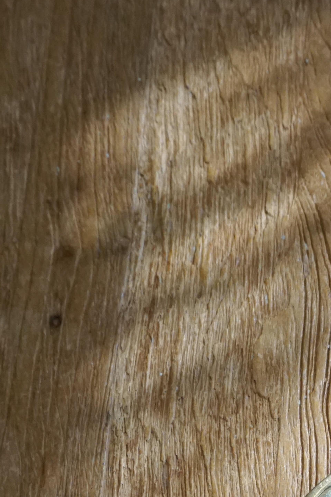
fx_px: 1275
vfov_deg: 19.6
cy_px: 711
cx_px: 418
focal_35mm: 92
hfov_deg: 14.2
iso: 1250
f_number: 11
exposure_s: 1/160
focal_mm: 21
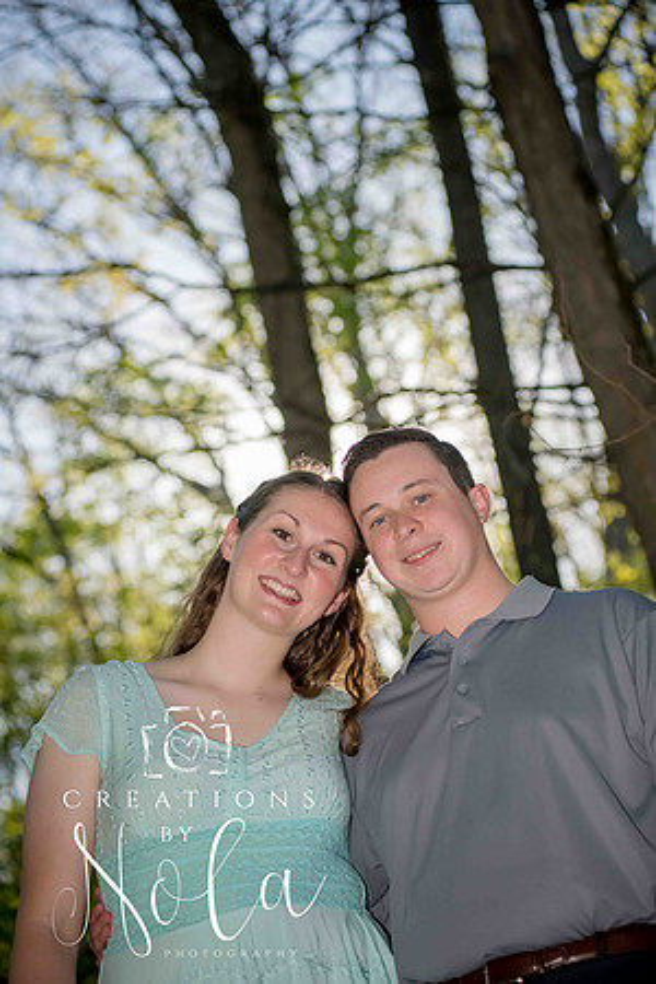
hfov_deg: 17.1
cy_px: 492
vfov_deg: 25.4
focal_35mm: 80
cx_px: 328
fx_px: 2186
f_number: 4.5
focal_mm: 80
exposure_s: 1/3200
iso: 800
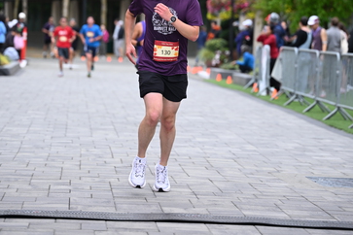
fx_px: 1530
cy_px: -3
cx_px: 176
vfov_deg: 8.7
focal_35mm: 156
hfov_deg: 13.2
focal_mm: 103
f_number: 2.8
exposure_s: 1/2000
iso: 640
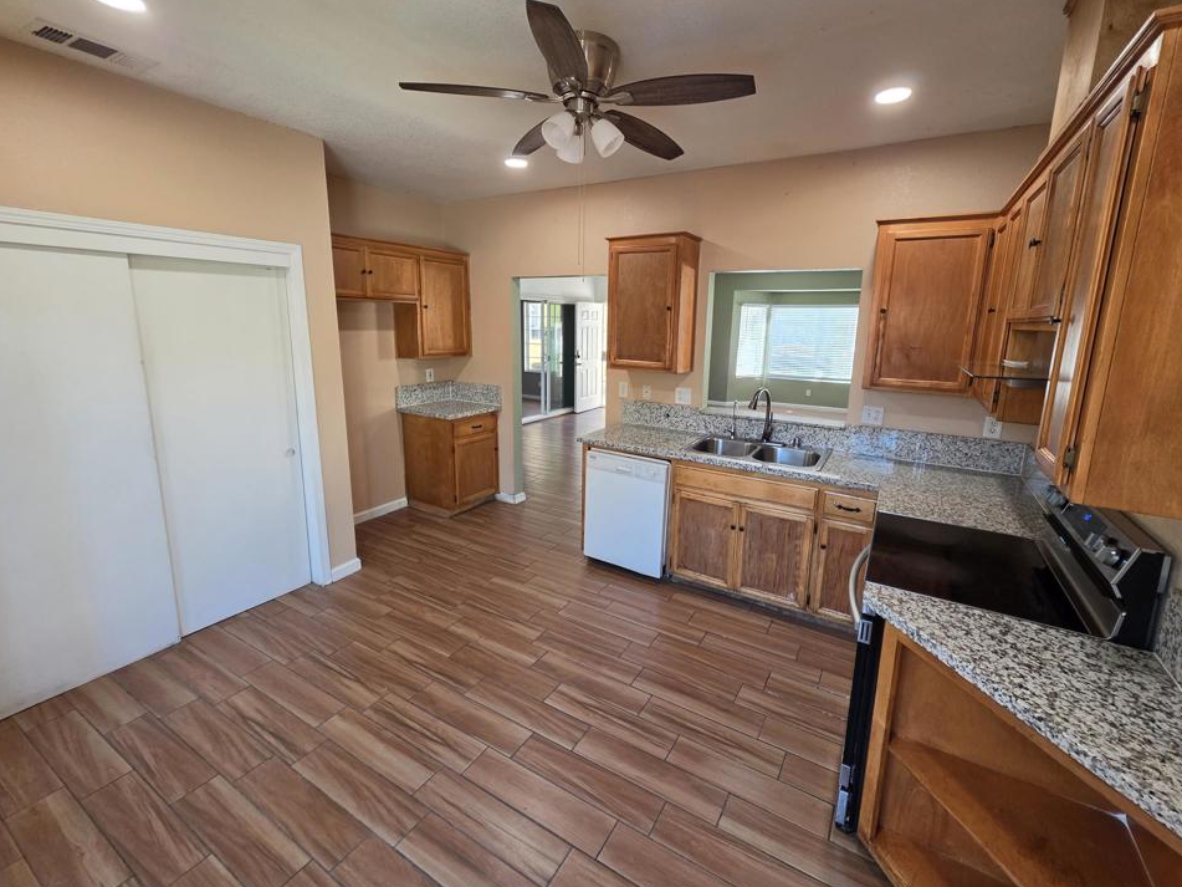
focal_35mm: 14
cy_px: 424
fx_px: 478
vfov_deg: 85.6
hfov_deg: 102.1
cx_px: 604
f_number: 1.9
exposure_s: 1/120
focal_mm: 2.2
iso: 160
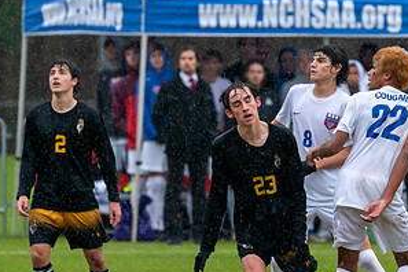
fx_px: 9406
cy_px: 191
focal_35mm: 830
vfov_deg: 1.7
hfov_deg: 2.5
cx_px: 355
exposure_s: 1/1000
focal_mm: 315
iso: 3200
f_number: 5.6
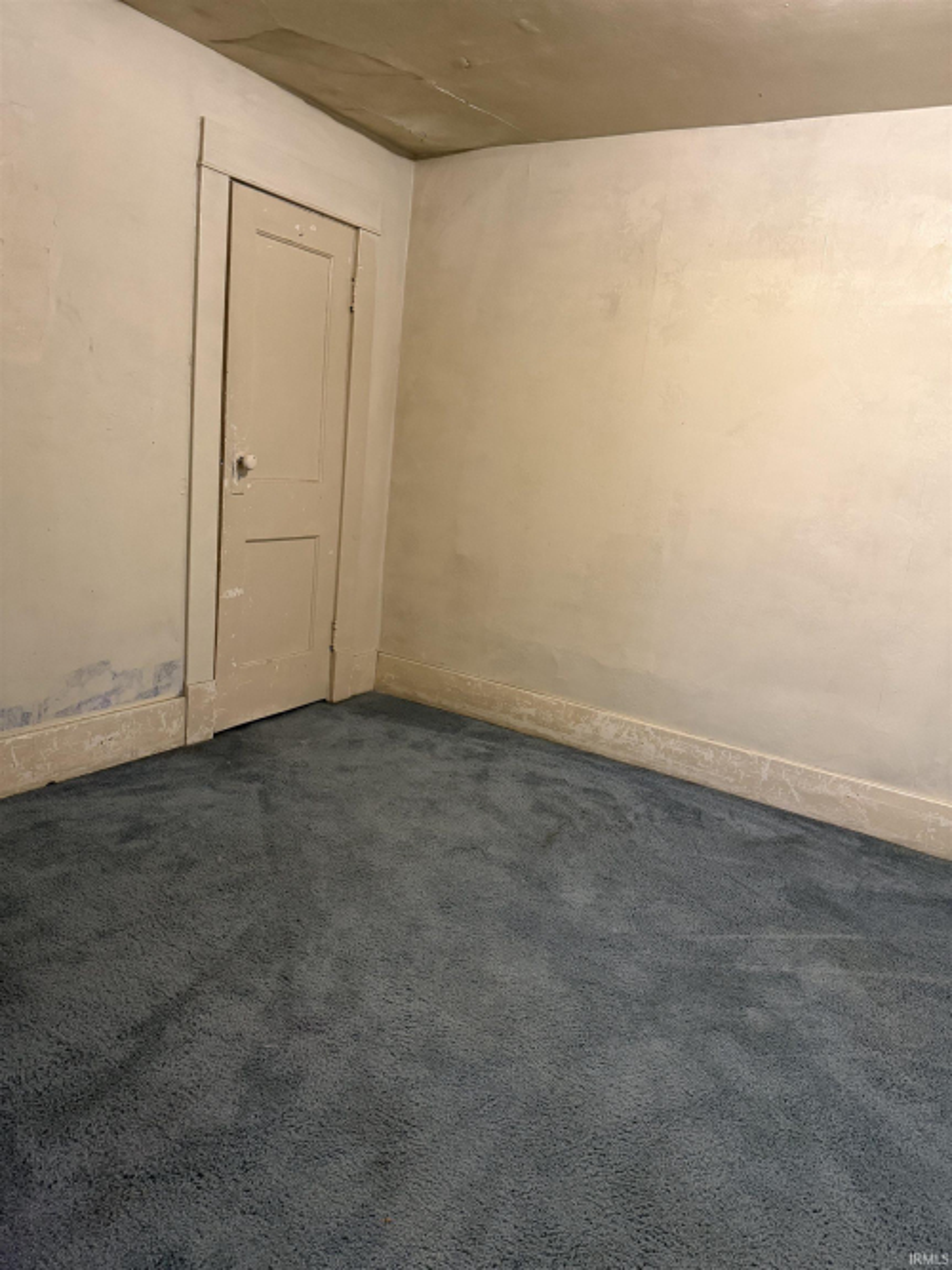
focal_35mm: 24
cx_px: 476
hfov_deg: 56.8
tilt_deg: -13.2
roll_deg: -4.7
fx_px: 880
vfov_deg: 71.6
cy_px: 635
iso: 640
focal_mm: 6.76
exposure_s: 1/40
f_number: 1.78
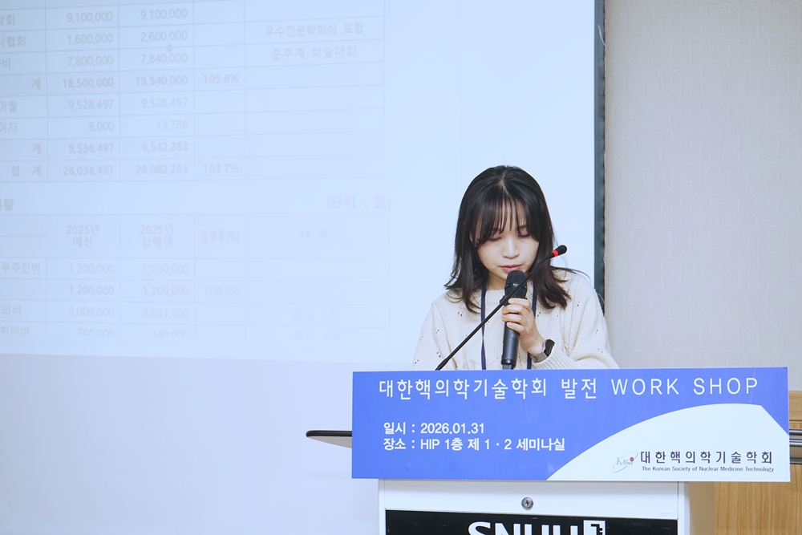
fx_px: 1560
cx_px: 401
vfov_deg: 19.5
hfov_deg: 28.8
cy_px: 268
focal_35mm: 70
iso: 320
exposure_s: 1/80
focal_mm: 70
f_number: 7.1
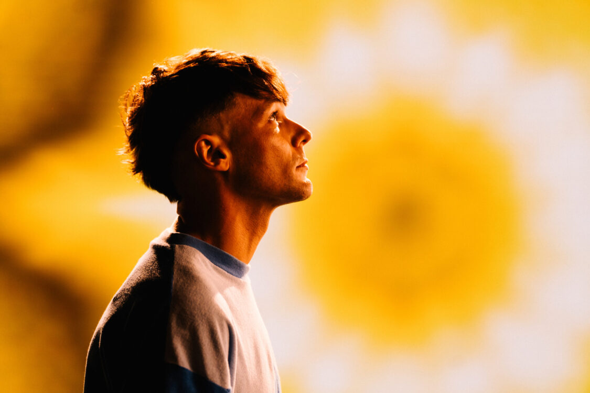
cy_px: 196
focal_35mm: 129
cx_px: 295
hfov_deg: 15.9
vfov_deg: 10.6
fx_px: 2114
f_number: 2.8
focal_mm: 129
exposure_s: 1/250
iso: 500
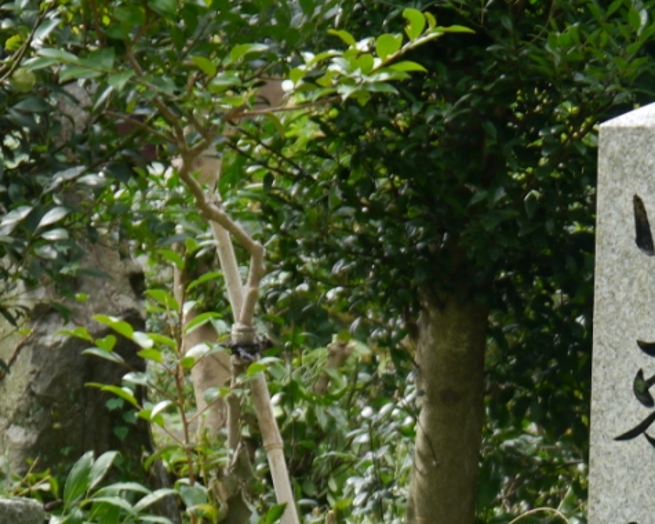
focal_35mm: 143
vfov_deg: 10.7
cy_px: 499
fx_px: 2772
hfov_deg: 13.3
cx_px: 648
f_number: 5.2
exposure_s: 1/100
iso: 160
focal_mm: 34
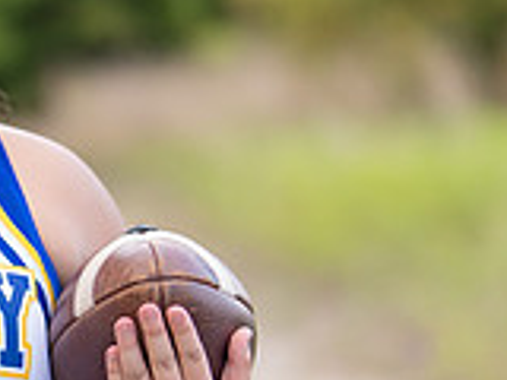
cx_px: -101
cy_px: 294
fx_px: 3295
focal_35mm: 225
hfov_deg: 8.7
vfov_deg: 6.6
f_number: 1.2
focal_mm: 50
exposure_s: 1/500
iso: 100
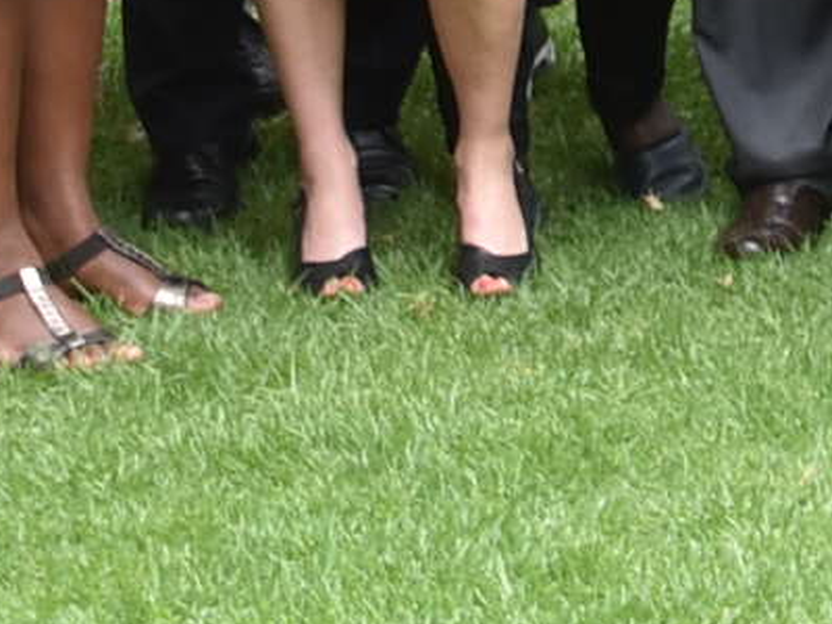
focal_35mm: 227
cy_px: -780
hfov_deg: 8.2
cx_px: 1816
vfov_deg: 6.3
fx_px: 5446
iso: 400
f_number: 7.1
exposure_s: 1/200
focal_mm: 21
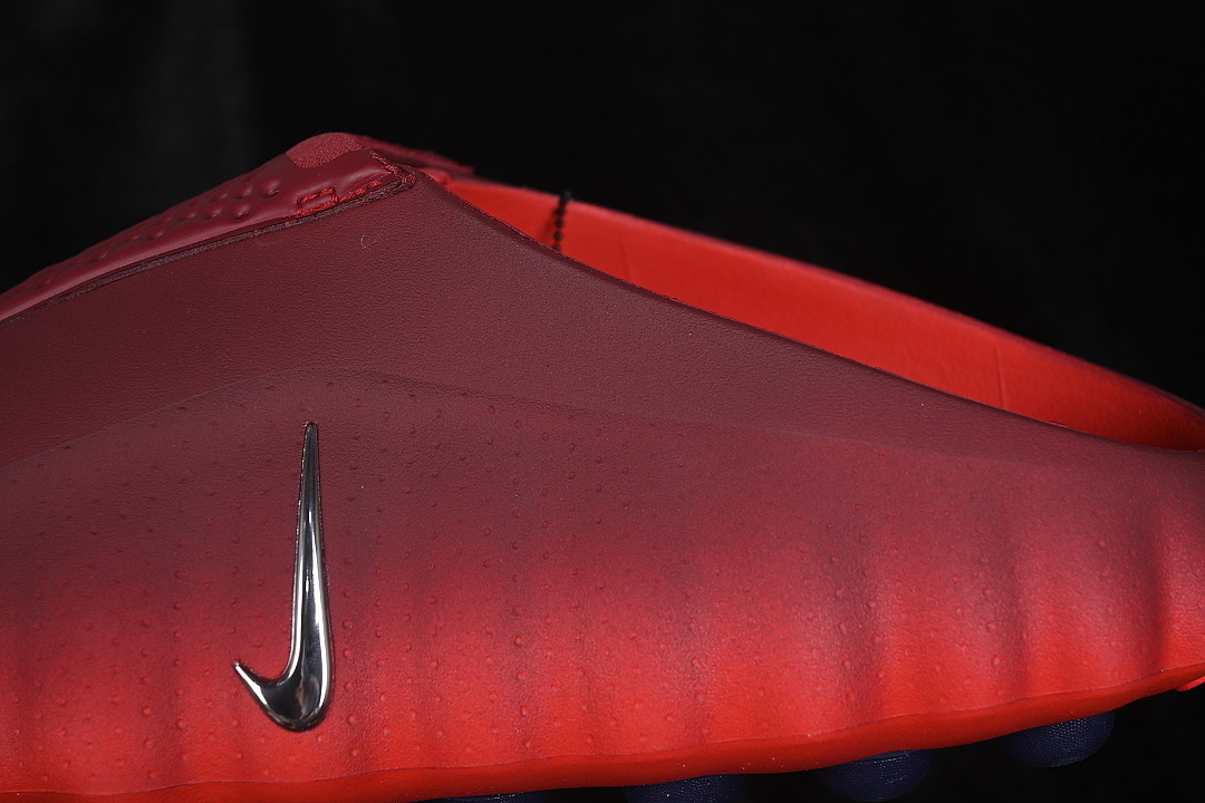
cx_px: 602
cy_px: 402
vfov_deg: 18.2
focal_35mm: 75
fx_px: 2510
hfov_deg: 27.0
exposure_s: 1/80
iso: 160
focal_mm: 50
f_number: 7.1
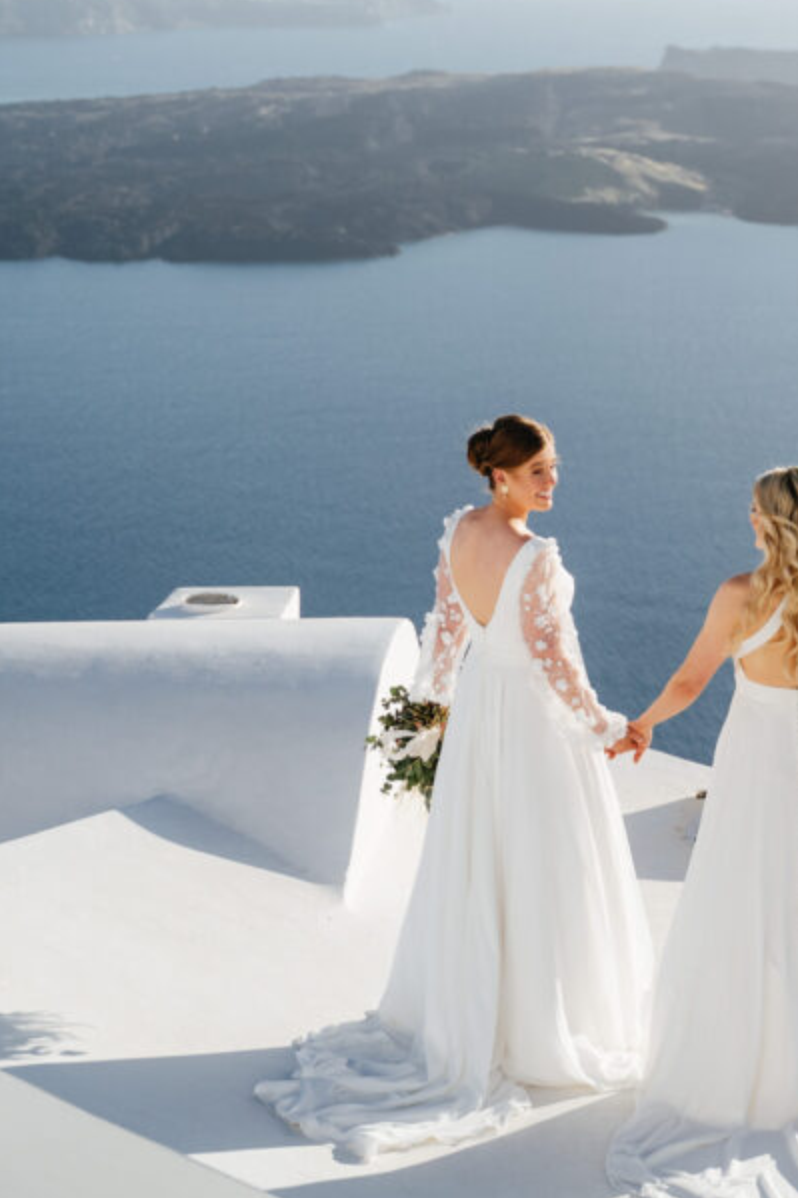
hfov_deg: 17.2
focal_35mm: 79
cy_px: 244
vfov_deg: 25.3
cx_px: 604
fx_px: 2628
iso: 100
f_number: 2.8
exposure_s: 1/2000
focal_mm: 41
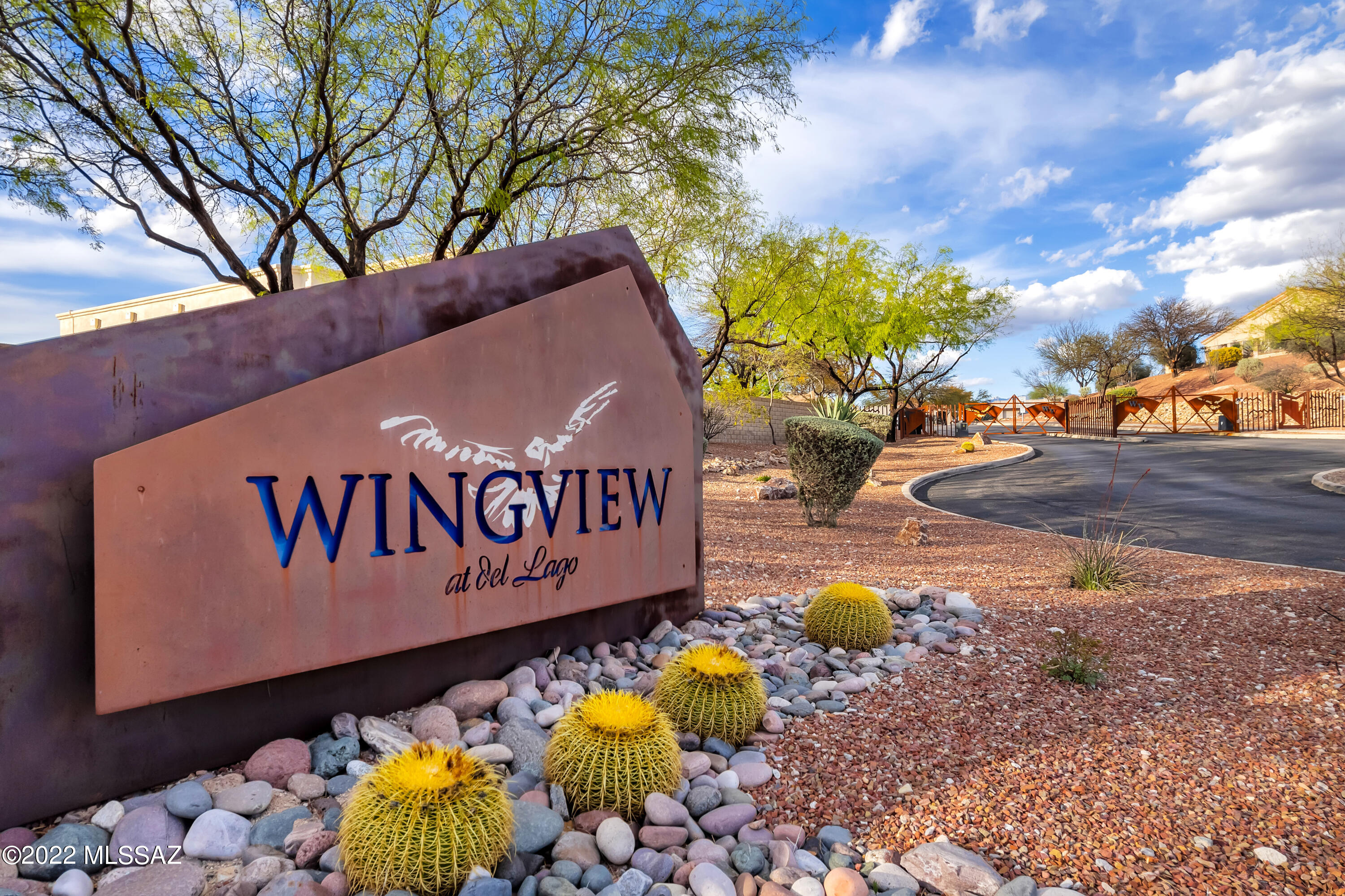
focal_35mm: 22
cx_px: 672
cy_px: 448
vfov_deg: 57.2
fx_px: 822
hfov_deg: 78.6
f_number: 2.8
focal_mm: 8.38
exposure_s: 1/1250
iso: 120
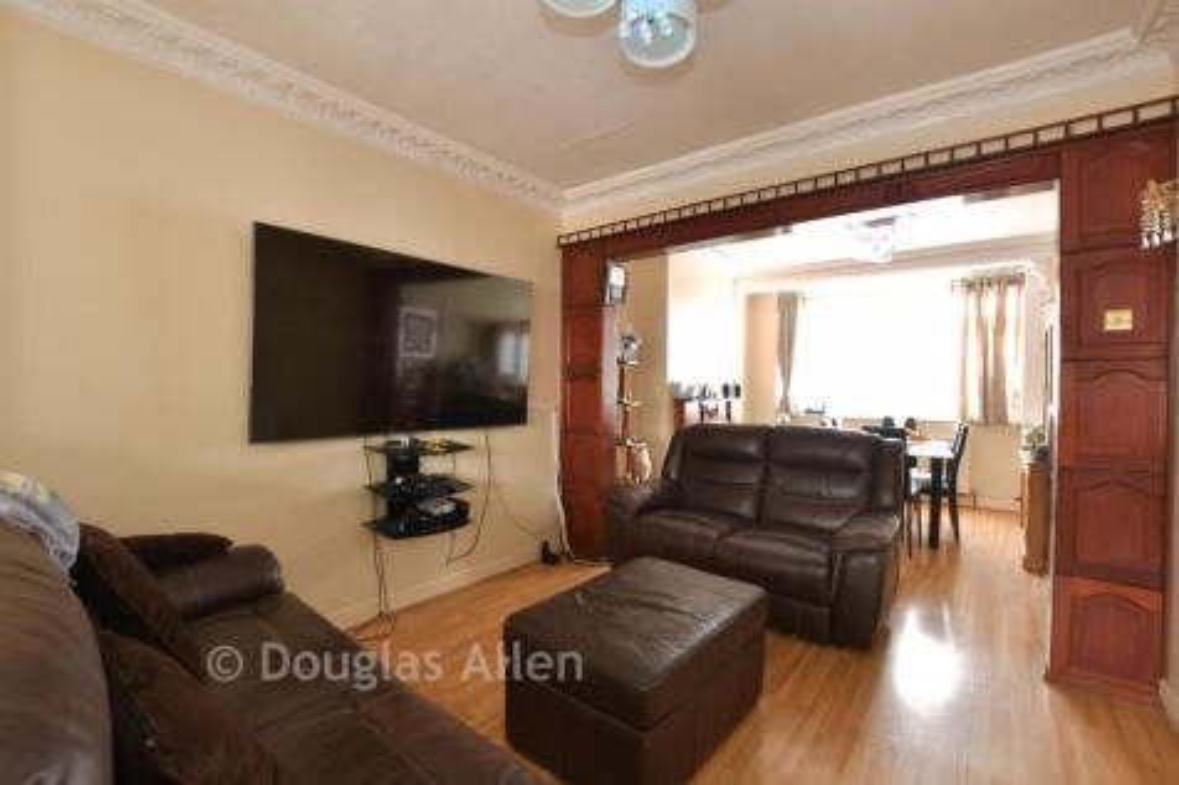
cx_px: 590
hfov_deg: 100.4
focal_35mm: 15
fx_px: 491
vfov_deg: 77.3
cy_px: 392
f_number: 8
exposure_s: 2
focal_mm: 10
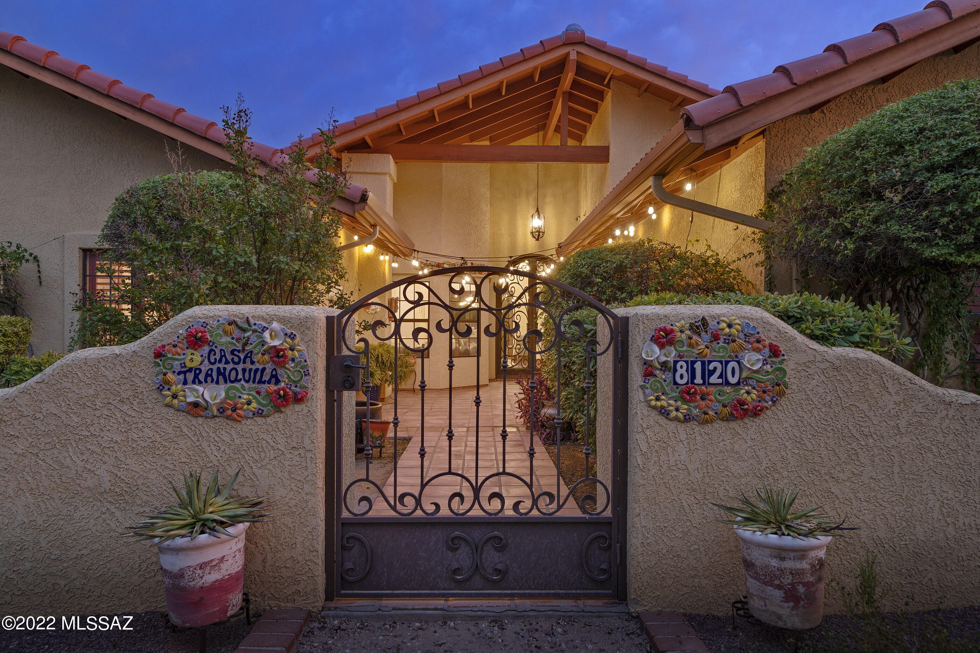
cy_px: 326
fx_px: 572
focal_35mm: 21
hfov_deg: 81.2
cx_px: 490
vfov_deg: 59.5
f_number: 7.1
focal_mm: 21
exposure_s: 1/1.67
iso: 200
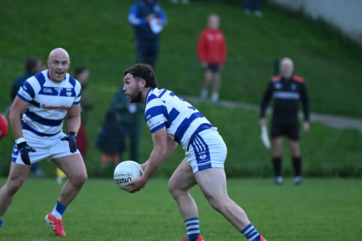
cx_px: 181
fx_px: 6033
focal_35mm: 600
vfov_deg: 2.3
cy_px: 120
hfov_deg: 3.4
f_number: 6.3
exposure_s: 1/500
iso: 3200
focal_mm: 600
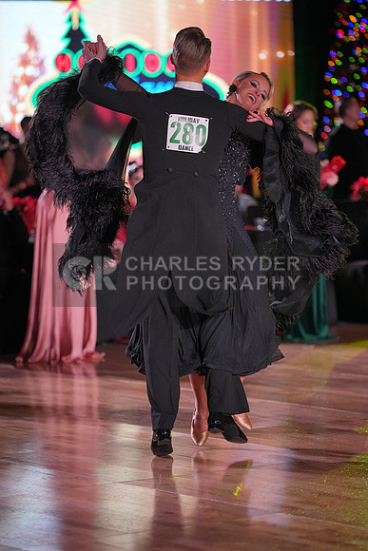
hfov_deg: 8.8
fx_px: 2390
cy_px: 276
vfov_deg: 13.2
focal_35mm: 156
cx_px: 184
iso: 1600
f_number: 2.8
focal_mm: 156
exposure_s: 1/800
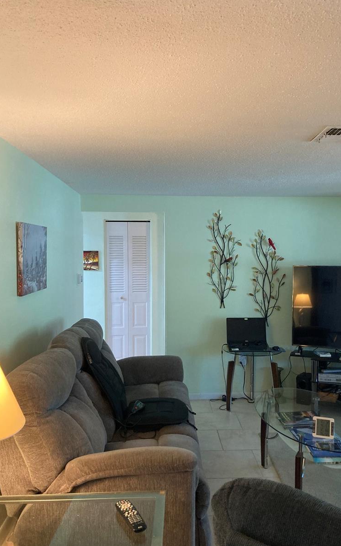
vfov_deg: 62.9
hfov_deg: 41.8
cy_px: 275
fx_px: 446
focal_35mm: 30
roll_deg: +0.6
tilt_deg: +0.2
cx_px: 191
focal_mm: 3.99
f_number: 1.8
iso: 250
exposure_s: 1/40
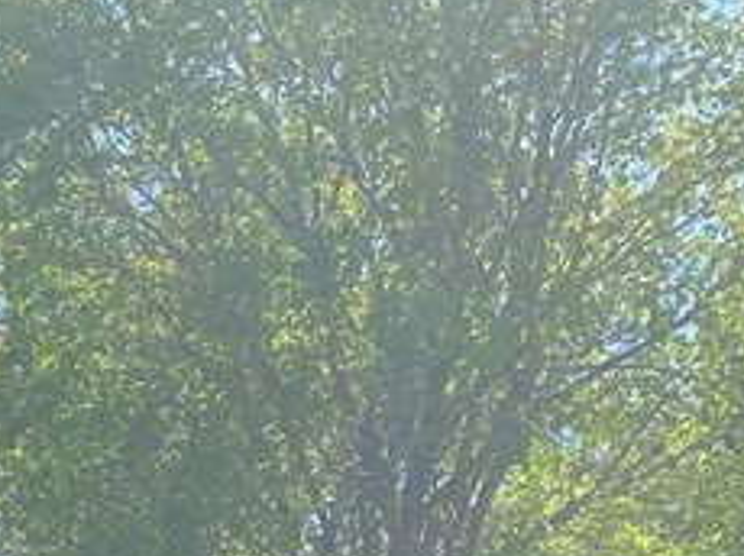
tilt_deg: -2.6
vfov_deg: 11.8
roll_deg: +0.7
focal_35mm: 116
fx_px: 2491
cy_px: 989
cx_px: -595
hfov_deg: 14.8
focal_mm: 4.25
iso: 32
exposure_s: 1/1316
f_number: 1.8
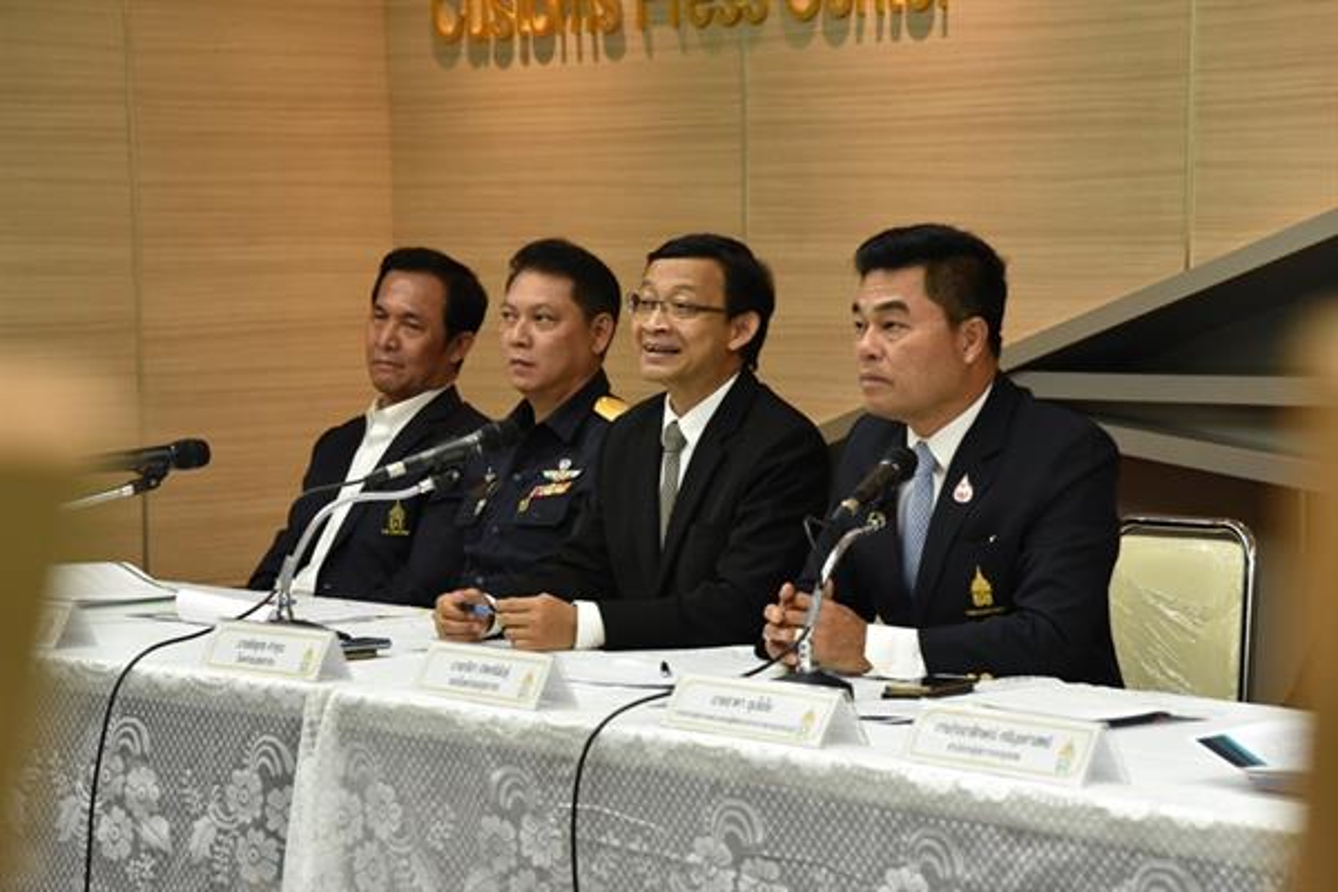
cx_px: 669
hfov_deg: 17.1
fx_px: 4460
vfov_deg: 11.4
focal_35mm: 120
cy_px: 446
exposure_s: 1/125
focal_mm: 120
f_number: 6.3
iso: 3600
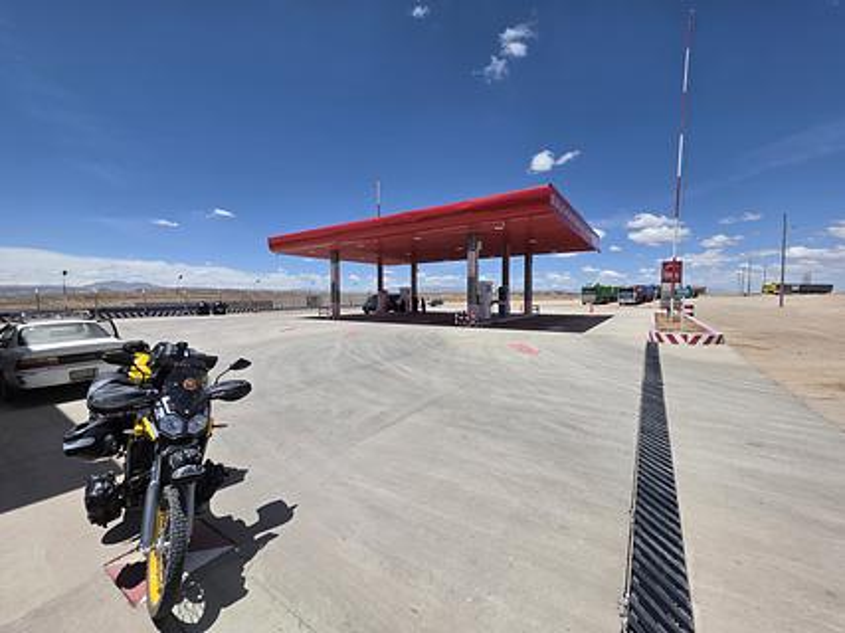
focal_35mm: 13
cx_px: 422
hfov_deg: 106.2
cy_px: 316
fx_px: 317
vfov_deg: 89.9
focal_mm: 2.2
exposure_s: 1/3758
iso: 40
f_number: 1.9
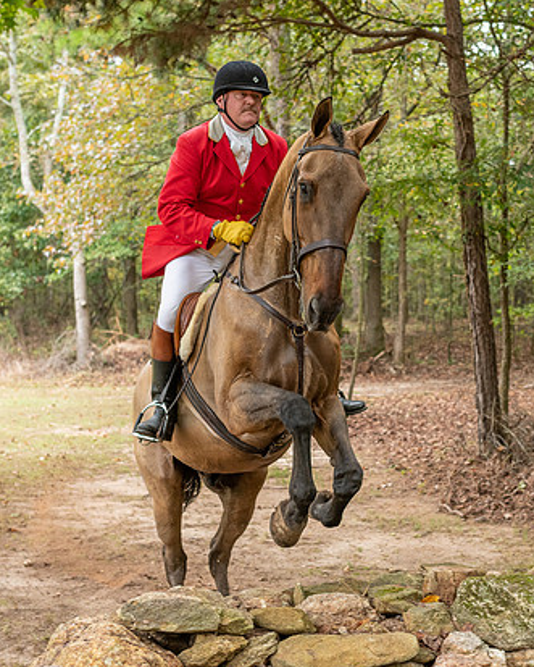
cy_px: 327
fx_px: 1223
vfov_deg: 30.5
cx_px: 366
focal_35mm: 62
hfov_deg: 24.5
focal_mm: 35
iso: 400
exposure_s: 1/640
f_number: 3.2
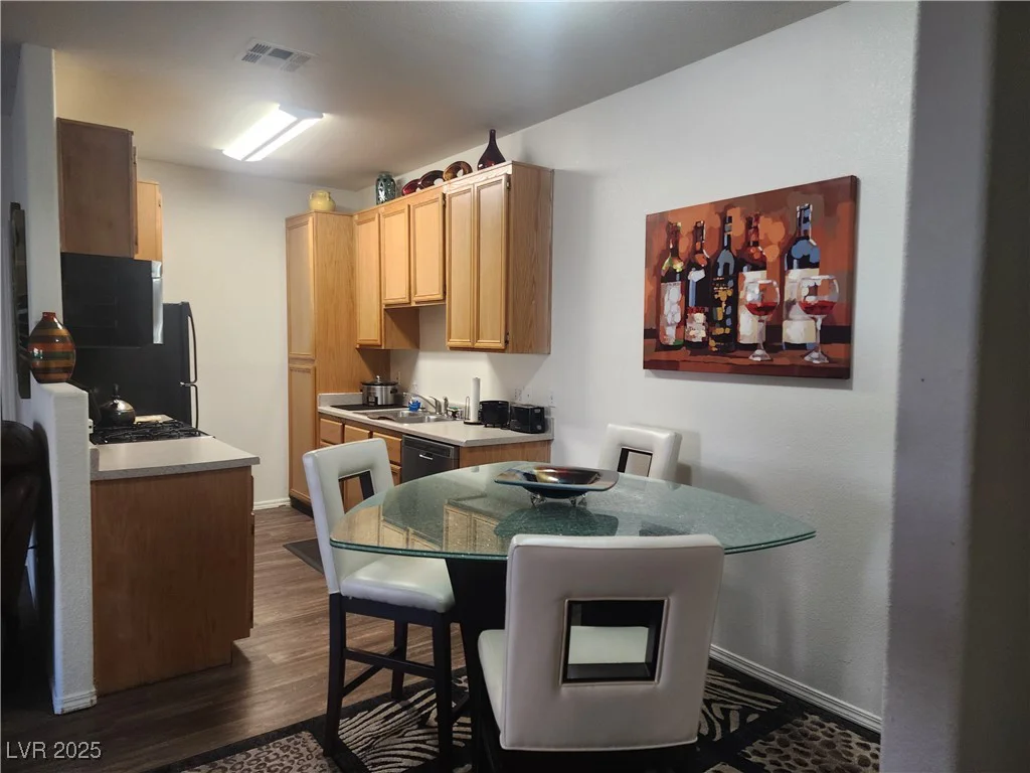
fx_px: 684
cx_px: 515
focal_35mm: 23
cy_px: 386
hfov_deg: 73.9
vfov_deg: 58.9
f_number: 1.8
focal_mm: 6.4
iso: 200
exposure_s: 1/120
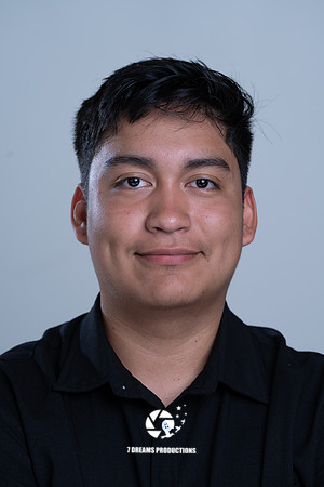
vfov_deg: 11.5
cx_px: 162
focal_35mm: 179
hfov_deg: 7.7
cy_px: 244
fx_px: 2416
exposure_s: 1/200
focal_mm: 179
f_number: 5.6
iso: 160
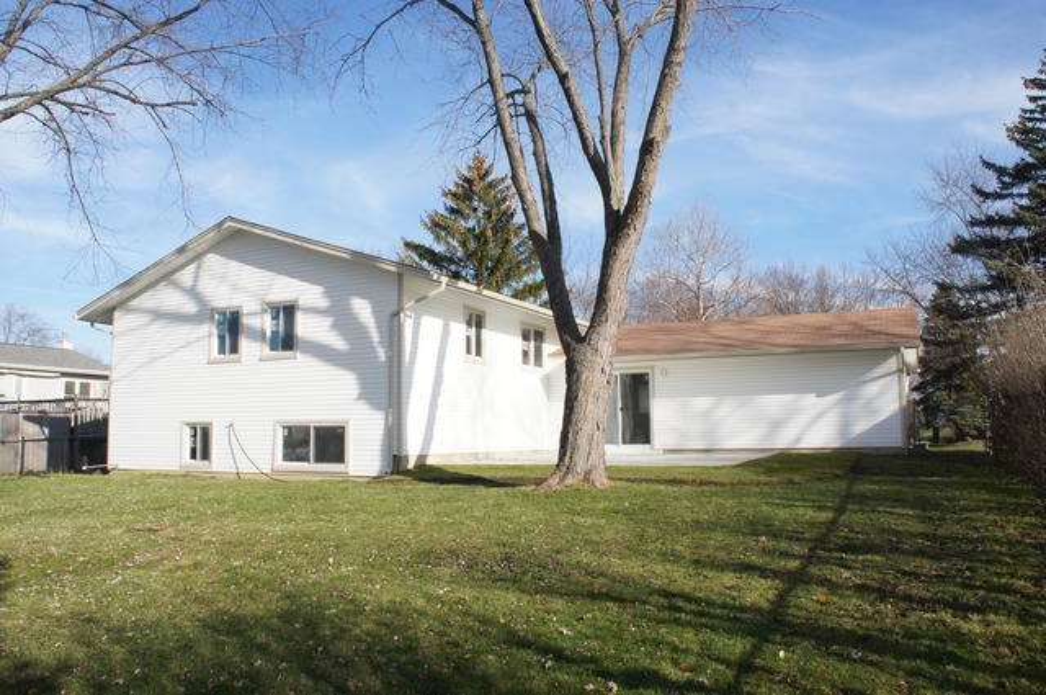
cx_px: 523
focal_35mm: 27
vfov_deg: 47.8
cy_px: 348
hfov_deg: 67.4
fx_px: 783
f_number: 14
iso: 200
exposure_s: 1/125
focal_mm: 18
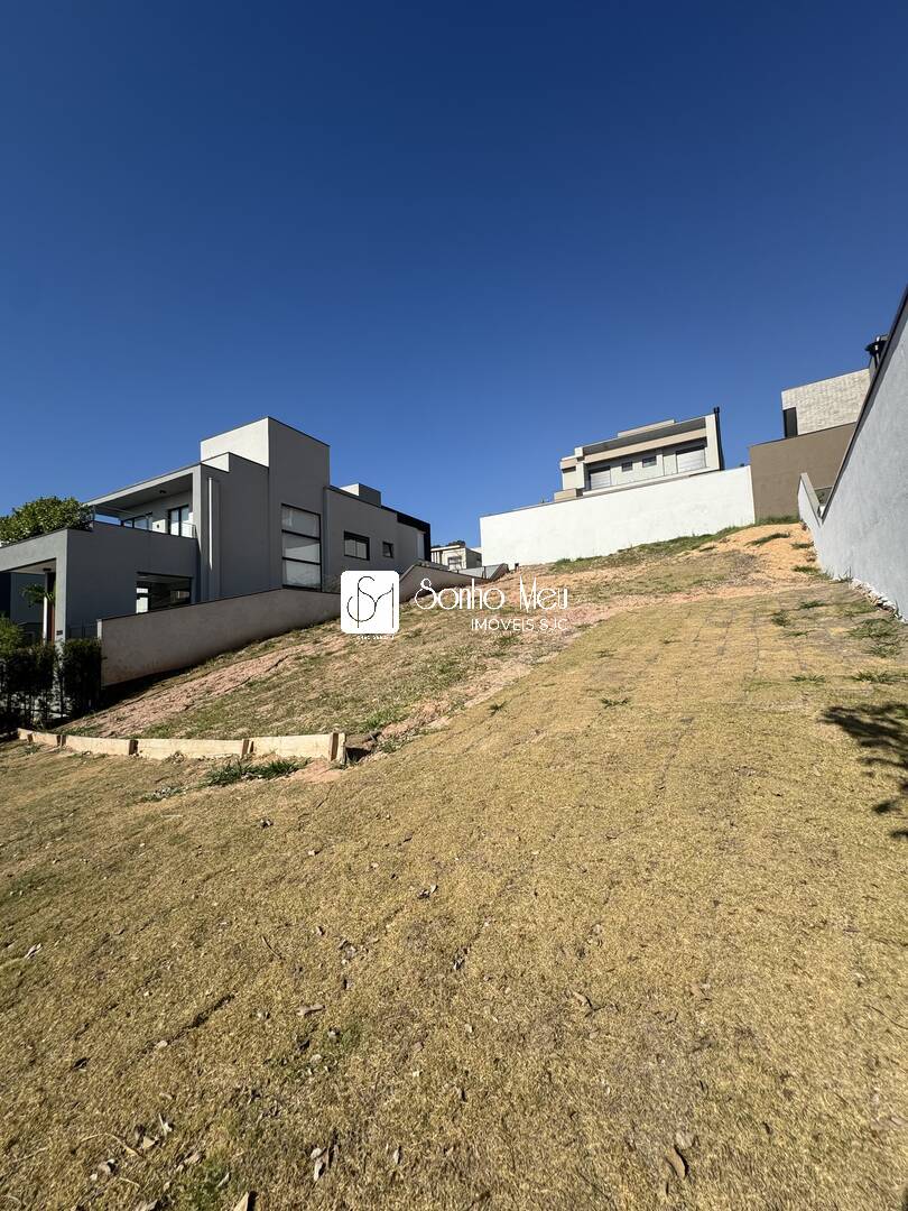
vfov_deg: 102.1
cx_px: 454
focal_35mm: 14
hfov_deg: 85.7
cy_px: 606
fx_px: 490
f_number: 2.2
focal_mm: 2.22
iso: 50
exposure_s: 1/2273
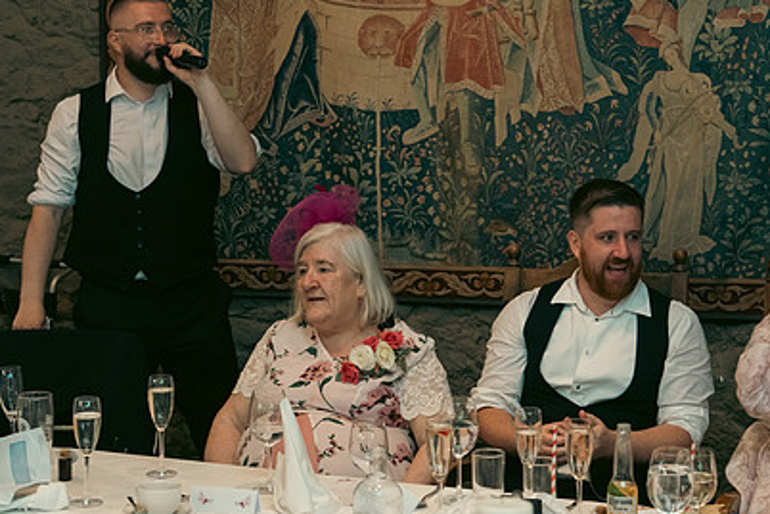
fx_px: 1604
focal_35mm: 75
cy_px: 248
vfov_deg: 18.2
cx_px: 479
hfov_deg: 26.9
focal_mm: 52
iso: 2500
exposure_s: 1/160
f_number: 3.5
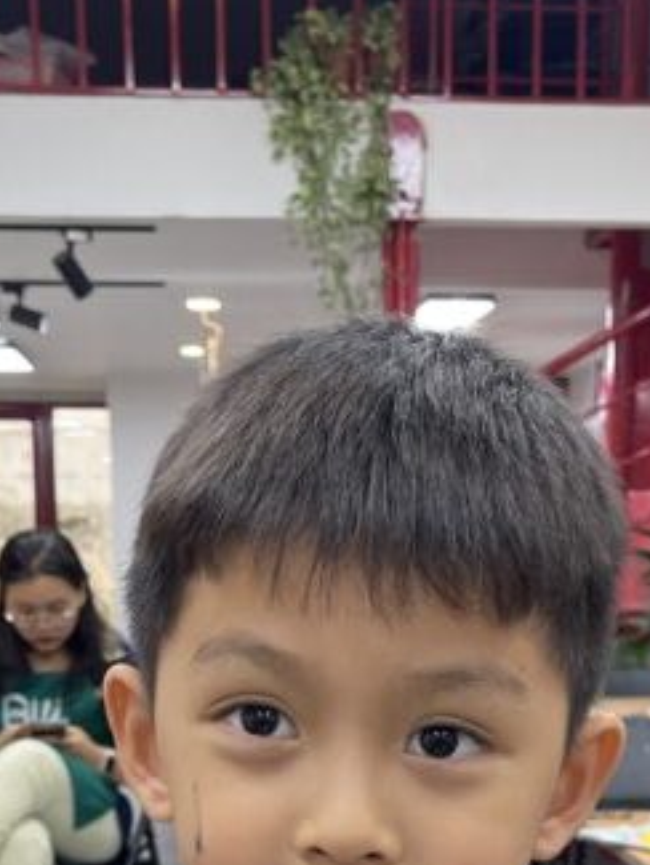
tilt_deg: -13.1
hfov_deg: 18.4
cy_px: 1001
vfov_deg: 22.7
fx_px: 2002
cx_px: 400
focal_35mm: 80
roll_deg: +0.4
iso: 80
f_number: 1.6
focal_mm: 5.1
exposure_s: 1/100
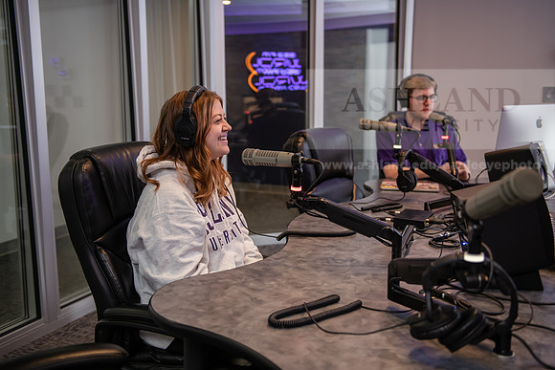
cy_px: 185
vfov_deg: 35.1
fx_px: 586
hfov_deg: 50.7
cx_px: 278
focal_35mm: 38
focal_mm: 38
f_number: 2.8
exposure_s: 1/100
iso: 800
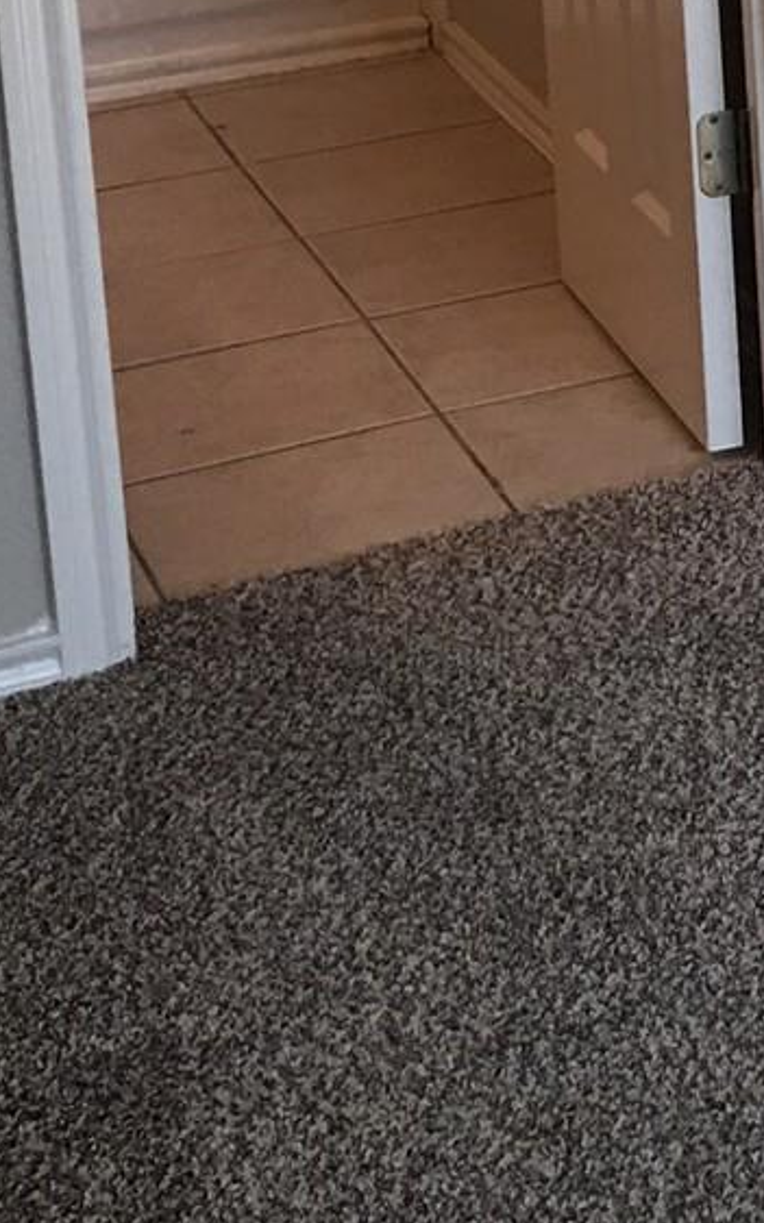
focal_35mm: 112
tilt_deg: -11.1
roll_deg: +0.4
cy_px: -324
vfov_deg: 17.6
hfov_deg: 10.0
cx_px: 1937
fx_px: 3733
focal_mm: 4.15
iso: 25
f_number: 2.2
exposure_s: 1/30
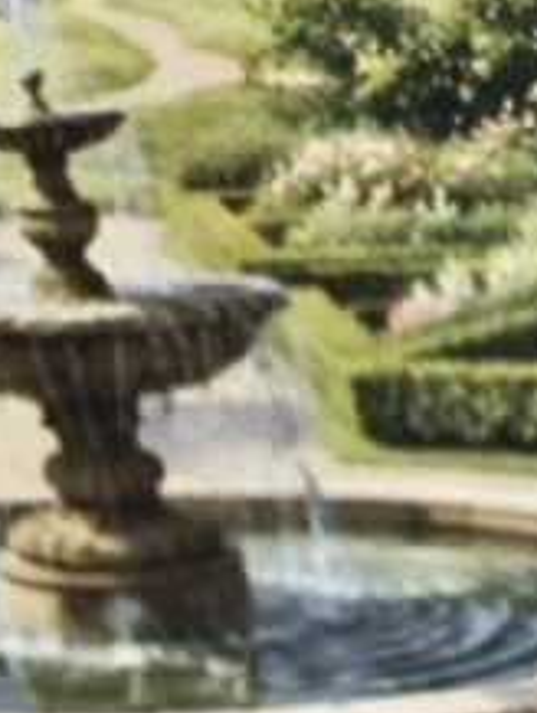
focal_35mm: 108
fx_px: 2230
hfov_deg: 13.0
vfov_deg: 14.3
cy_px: 1540
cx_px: 822
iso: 160
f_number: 1.8
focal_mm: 5.4
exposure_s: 1/149
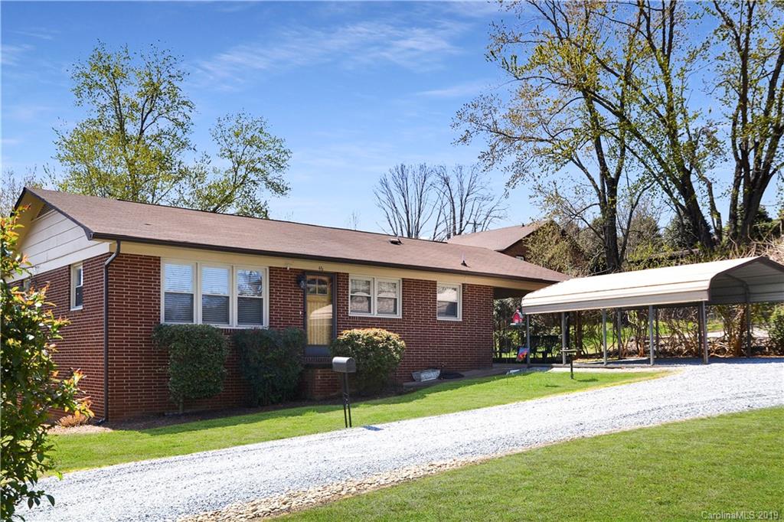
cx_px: 392
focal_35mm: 33
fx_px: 718
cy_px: 261
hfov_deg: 57.2
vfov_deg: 39.9
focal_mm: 22
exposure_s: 1/250
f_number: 8
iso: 100
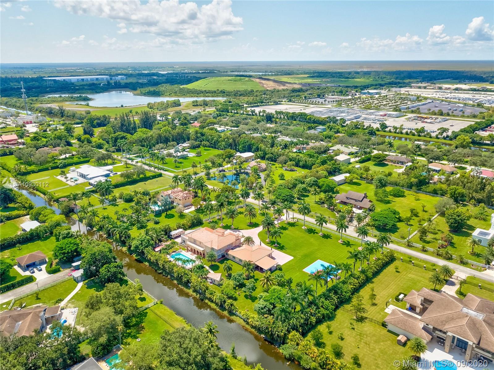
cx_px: 247
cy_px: 185
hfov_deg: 67.3
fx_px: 371
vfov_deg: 53.1
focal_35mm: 26
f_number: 2.2
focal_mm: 4.7
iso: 100
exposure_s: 1/950
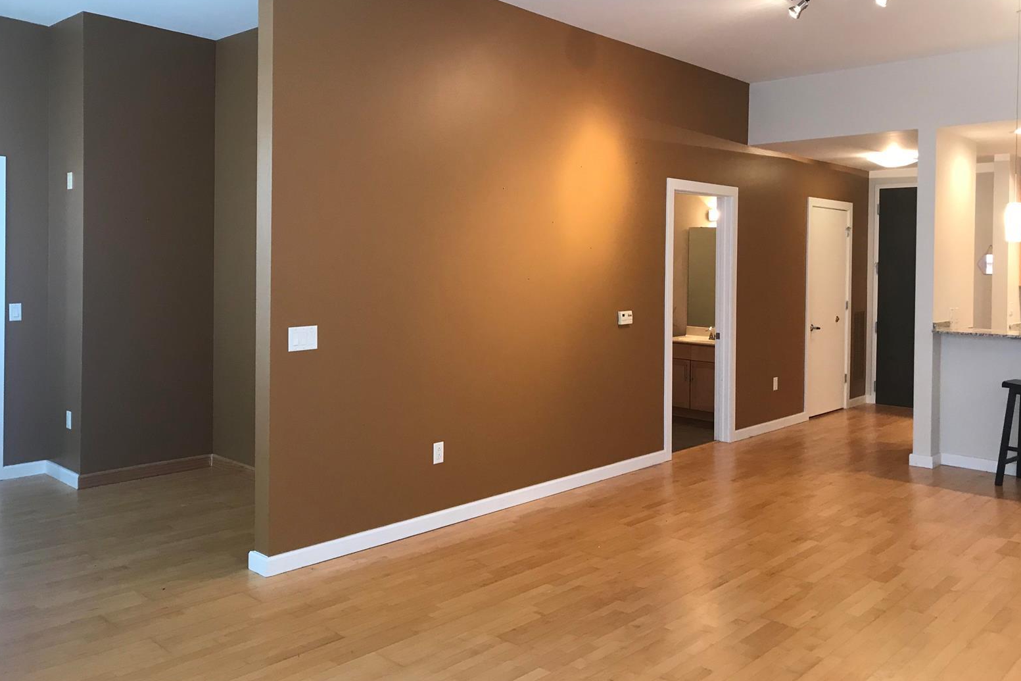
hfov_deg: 61.9
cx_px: 519
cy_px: 291
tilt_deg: -1.6
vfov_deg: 43.5
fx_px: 851
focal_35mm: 30
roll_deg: -1.2
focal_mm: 3.99
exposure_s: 1/20
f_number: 1.8
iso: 40
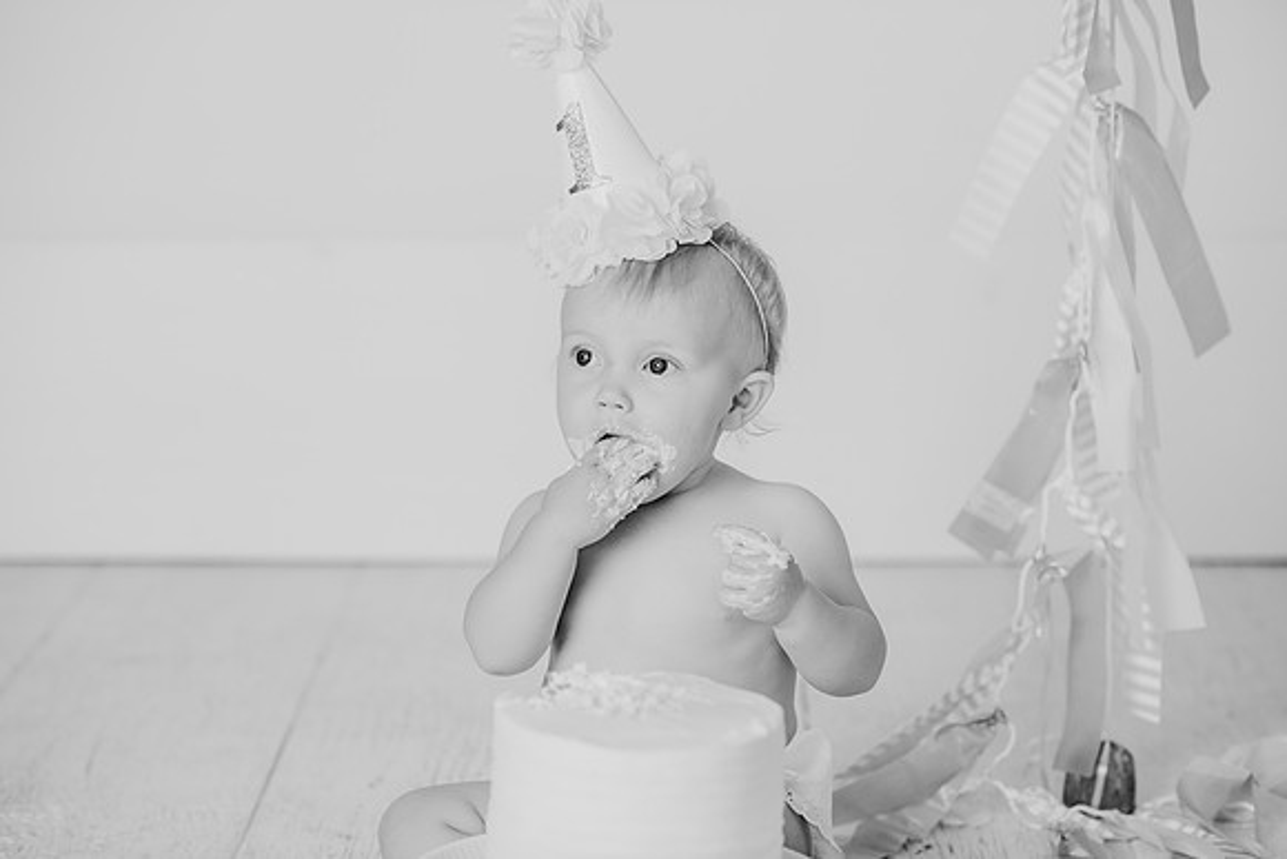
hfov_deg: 23.7
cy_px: 429
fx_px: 3062
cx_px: 646
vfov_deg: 16.0
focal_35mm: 86
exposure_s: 1/160
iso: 100
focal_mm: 85
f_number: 2.8
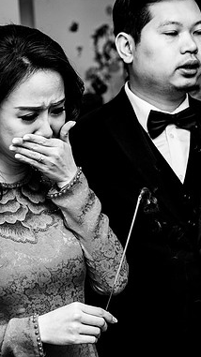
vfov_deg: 25.9
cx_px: 2
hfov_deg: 14.5
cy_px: 175
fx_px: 778
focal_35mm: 82
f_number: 4
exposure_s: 1/160
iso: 640
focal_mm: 45
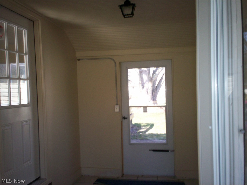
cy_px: 92
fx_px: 257
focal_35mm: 36
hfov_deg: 51.4
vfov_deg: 39.7
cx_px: 124
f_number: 4.5
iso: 140
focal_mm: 6
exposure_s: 1/60
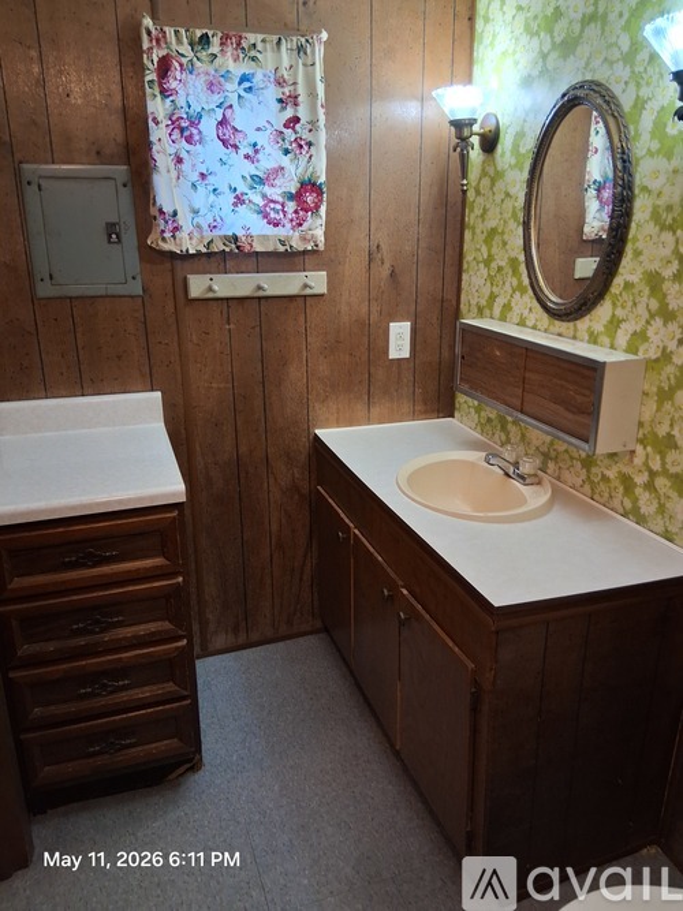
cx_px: 342
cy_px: 456
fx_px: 684
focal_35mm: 26
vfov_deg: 67.3
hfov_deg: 53.0
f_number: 1.8
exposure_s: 1/50
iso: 320
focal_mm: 3.98
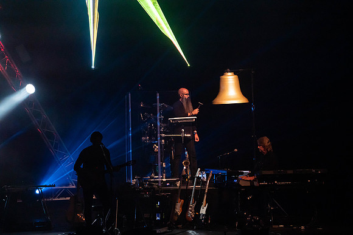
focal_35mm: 200
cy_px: 118
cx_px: 176
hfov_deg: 10.3
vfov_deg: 6.9
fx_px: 1961
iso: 6400
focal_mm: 200
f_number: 5.6
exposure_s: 1/250
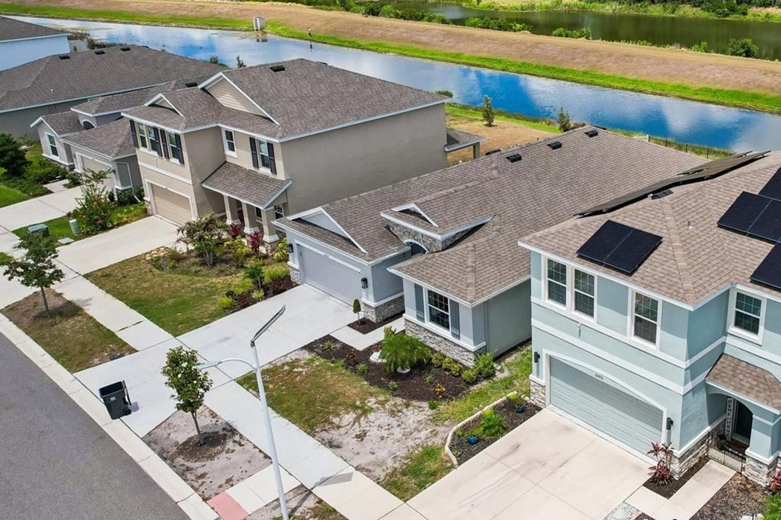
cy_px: 231
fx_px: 738
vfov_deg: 38.8
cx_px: 515
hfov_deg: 54.8
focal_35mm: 34
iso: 100
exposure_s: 1/2500
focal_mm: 8.4
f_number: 2.8
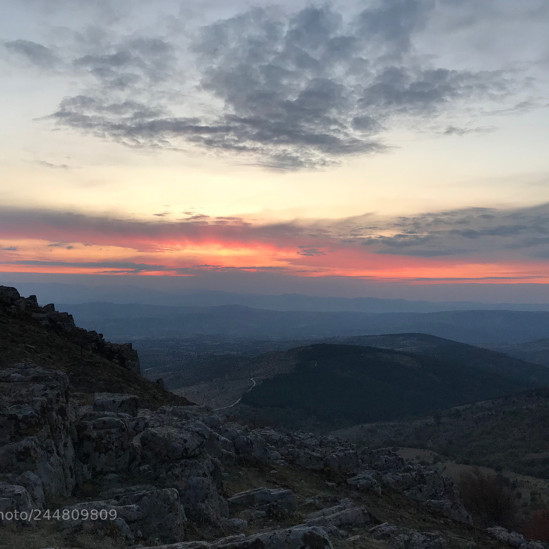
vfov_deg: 48.4
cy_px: 269
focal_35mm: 34
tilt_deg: +4.0
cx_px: 247
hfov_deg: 48.4
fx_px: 610
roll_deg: -0.6
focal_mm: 3.99
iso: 40
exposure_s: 1/100
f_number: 1.8
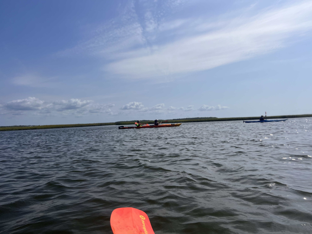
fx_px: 234
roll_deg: +2.9
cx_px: 156
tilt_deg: +3.0
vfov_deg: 53.1
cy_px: 117
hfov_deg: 67.3
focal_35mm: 26
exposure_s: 1/11364
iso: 50
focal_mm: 5.7
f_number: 1.5
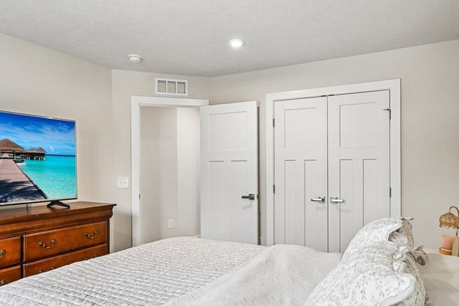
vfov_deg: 49.4
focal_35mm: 26
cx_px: 227
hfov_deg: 69.4
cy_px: 170
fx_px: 331
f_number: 6.3
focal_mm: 16
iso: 800
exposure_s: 1/125
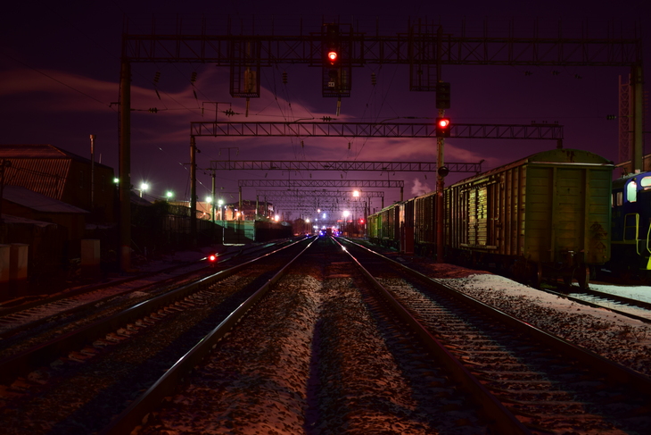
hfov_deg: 42.3
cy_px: 218
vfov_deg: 29.0
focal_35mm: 46
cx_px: 326
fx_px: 841
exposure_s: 4
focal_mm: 31
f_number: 4.2
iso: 100
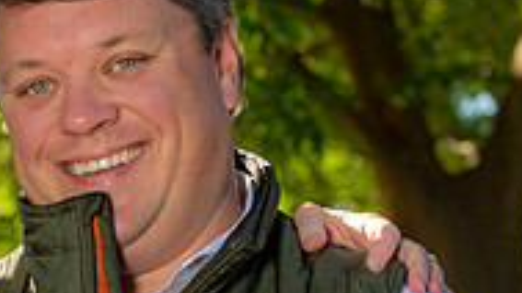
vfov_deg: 5.3
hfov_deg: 9.5
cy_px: 428
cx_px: 55
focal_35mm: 225
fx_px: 3112
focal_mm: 70
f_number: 8
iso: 200
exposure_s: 1/250
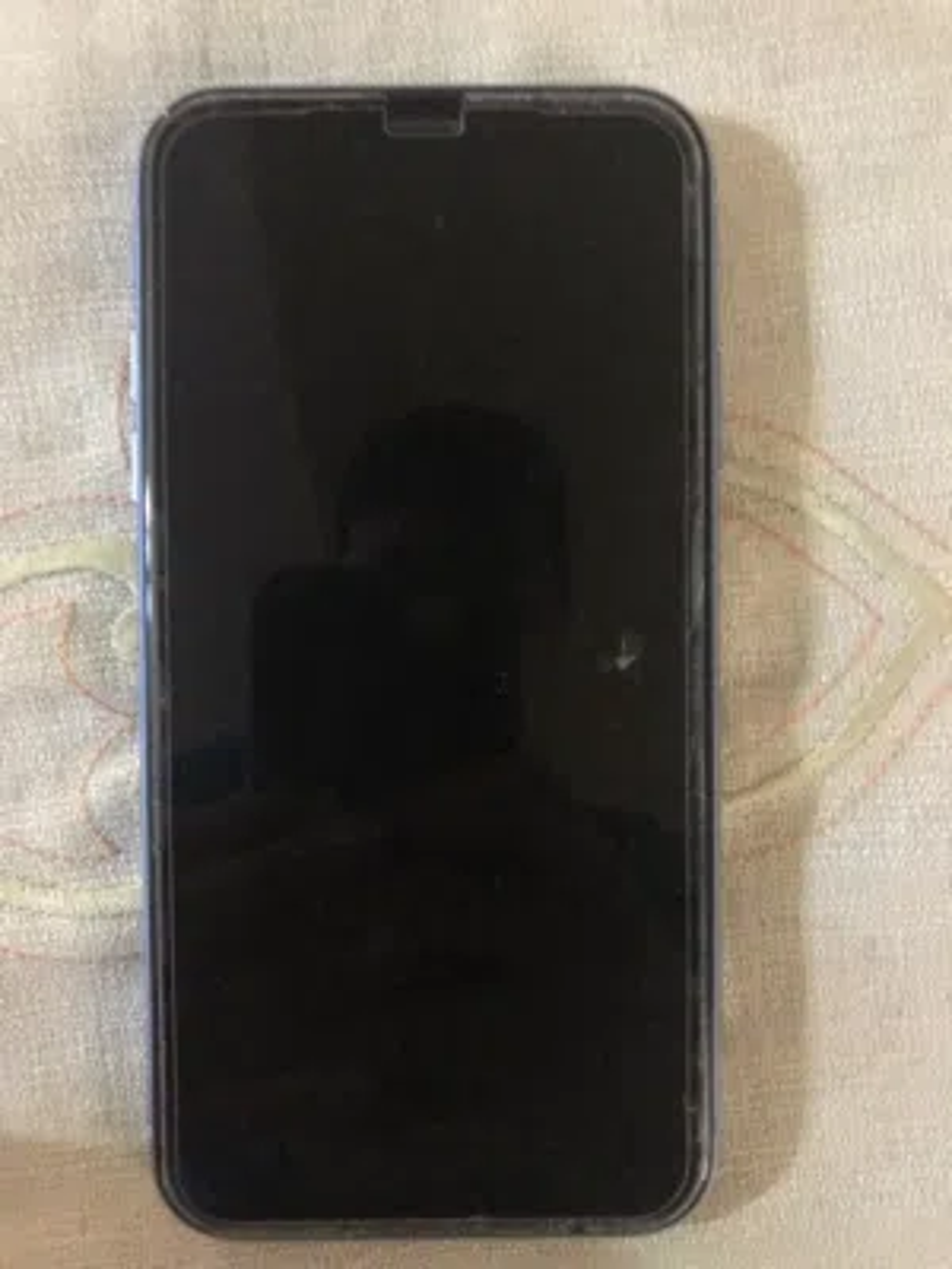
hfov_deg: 49.7
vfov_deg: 63.4
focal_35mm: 28
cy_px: 634
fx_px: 1027
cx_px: 476
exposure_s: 1/17
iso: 640
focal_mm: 3.99
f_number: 1.8
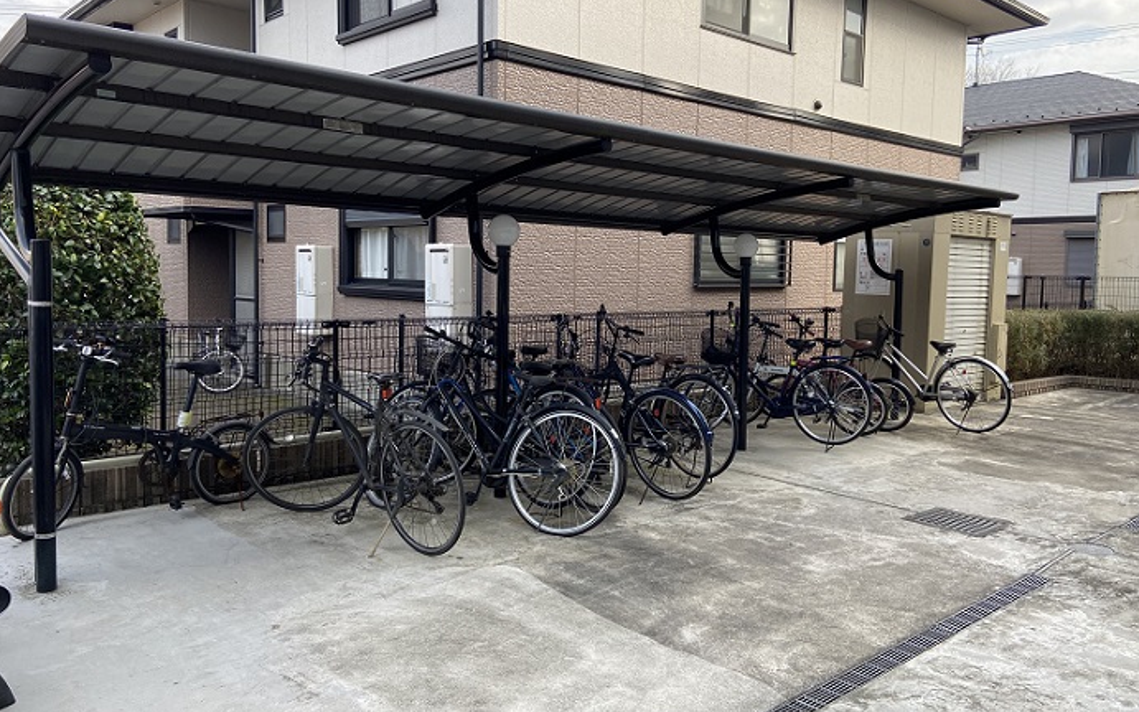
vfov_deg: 43.1
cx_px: 593
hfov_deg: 64.6
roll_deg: -1.4
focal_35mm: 29
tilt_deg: -4.6
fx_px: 900
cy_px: 327
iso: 32
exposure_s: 1/393
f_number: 1.8
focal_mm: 4.25
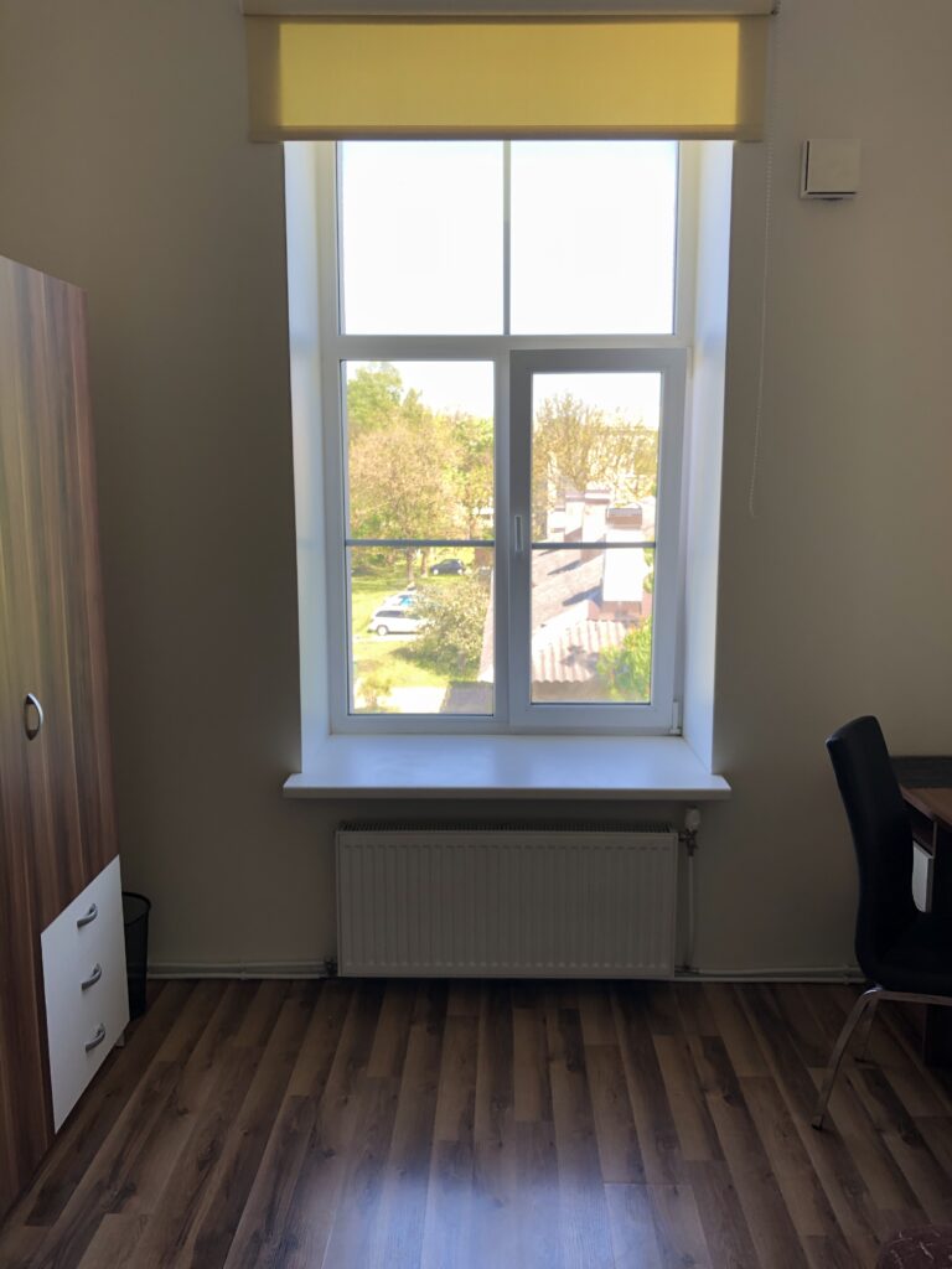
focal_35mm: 28
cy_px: 634
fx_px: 1027
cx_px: 476
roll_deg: +0.9
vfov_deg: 63.4
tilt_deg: -7.2
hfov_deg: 49.7
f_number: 1.8
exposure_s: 1/120
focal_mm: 3.99
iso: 50
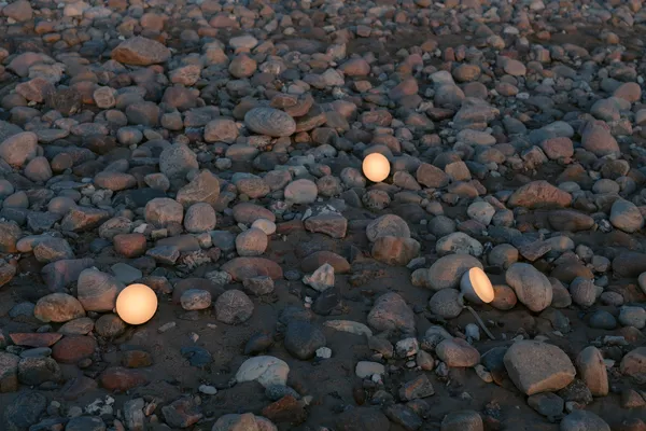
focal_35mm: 50
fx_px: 897
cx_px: 323
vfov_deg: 27.0
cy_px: 216
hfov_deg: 39.6
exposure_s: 1/400
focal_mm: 50
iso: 200
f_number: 4
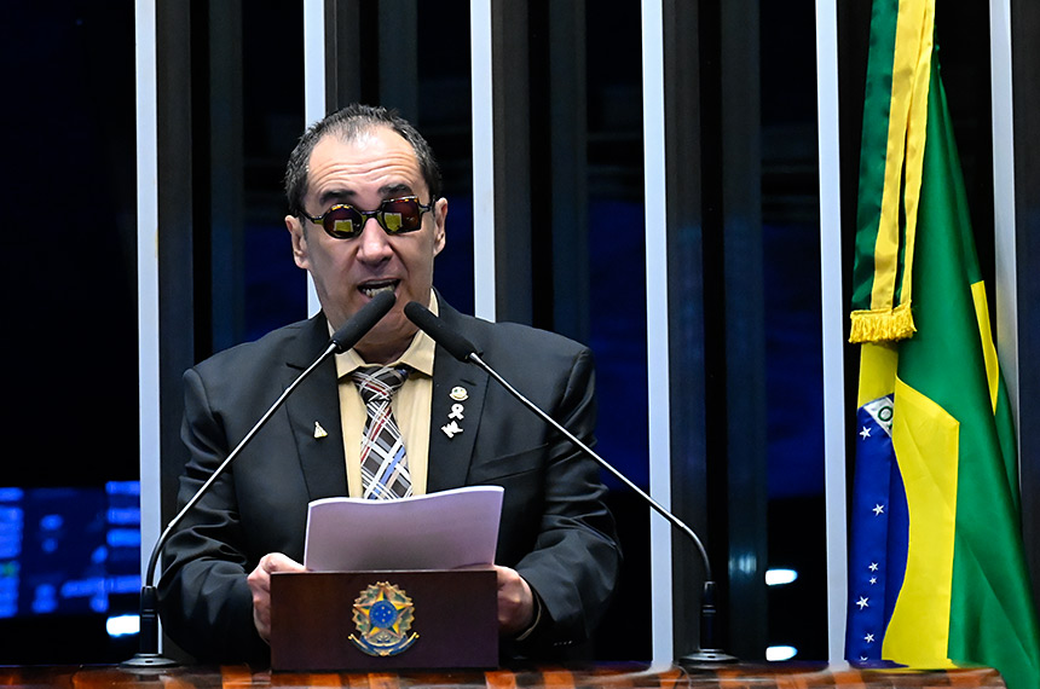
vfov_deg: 9.9
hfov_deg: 14.9
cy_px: 344
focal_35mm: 138
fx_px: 3979
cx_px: 520
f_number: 4.5
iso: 6400
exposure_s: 1/125
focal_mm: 92
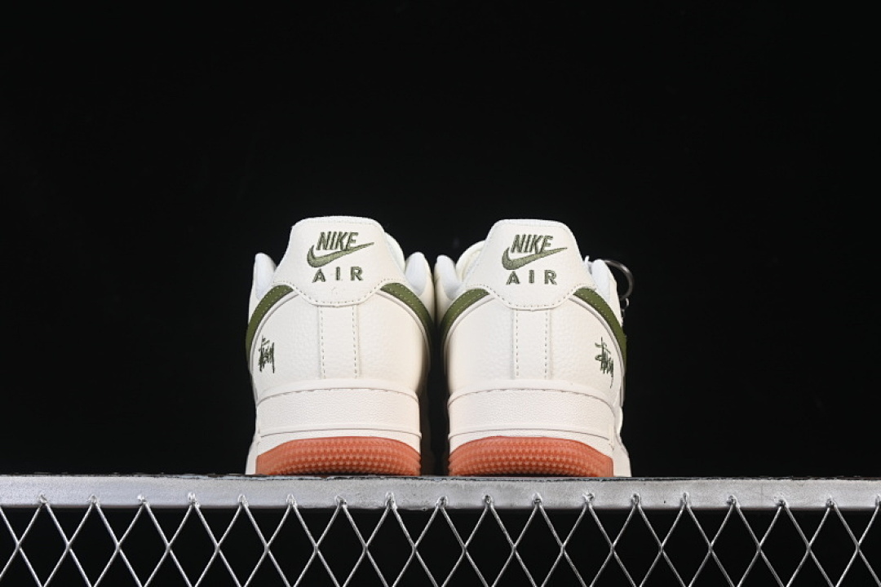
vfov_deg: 18.2
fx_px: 1835
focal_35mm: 75
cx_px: 440
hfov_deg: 27.0
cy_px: 294
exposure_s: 1/80
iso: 160
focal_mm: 50
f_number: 8
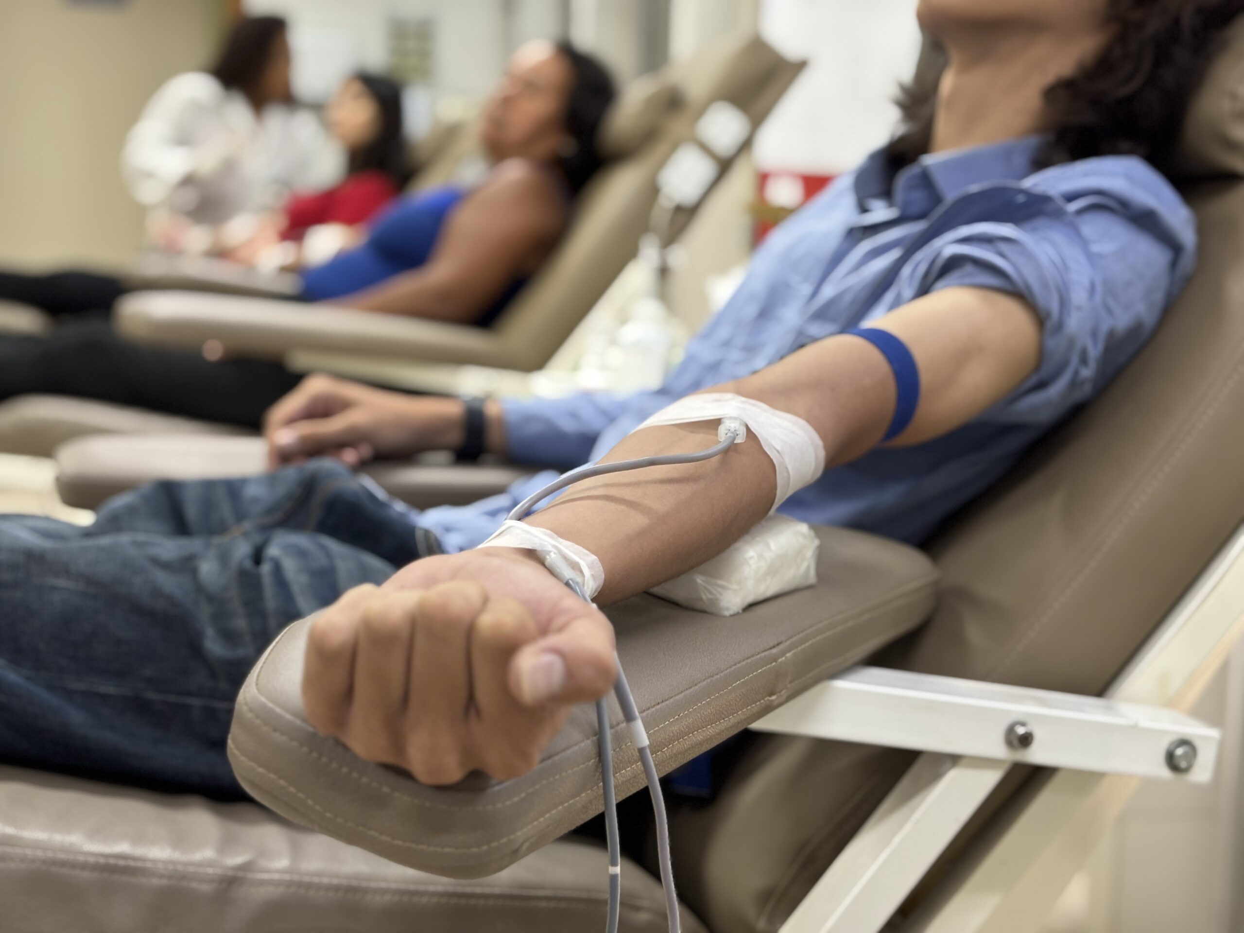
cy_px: 466
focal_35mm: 52
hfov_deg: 36.8
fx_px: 1869
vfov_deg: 28.0
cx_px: 622
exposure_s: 1/60
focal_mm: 5.96
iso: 125
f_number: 1.6
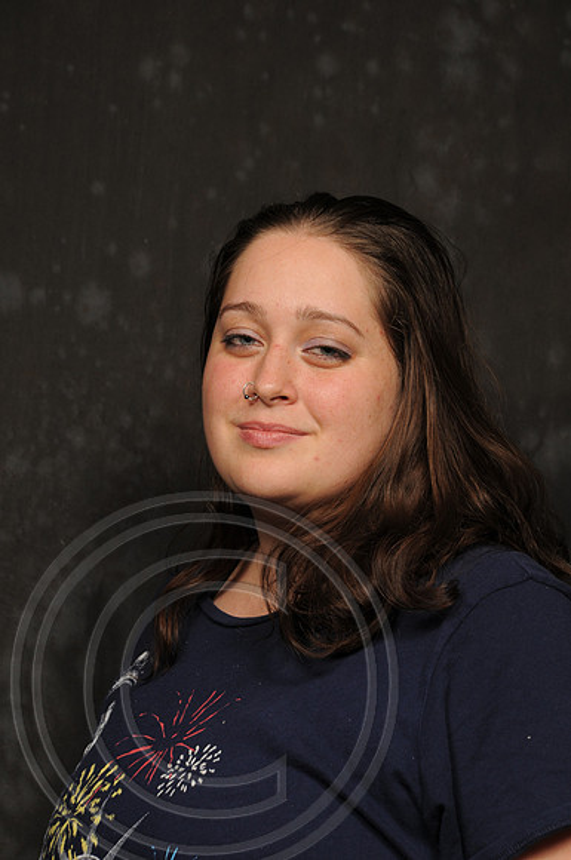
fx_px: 2684
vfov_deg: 18.2
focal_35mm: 112
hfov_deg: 12.1
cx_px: 286
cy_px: 430
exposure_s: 1/100
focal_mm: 75
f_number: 7.1
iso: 200
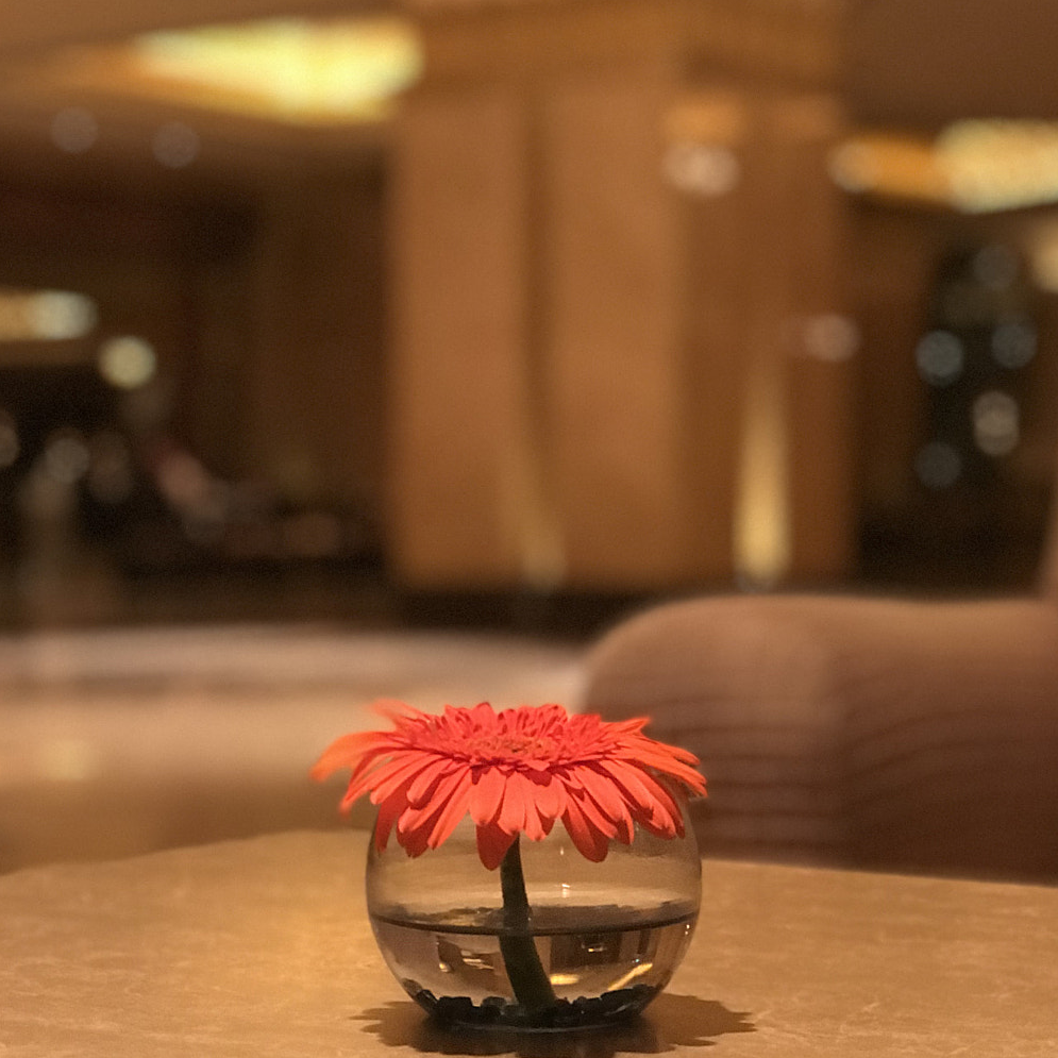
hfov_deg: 21.4
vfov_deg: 21.3
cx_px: 464
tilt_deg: -4.4
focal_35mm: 81
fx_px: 2801
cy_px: 702
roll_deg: -0.3
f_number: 2.8
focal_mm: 6.6
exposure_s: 1/50
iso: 640
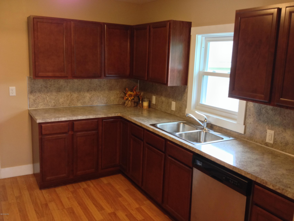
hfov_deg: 52.6
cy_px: 110
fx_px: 297
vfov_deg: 40.7
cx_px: 147
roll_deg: -2.7
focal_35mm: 35
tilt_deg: -14.1
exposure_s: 1/20
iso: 160
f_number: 2.4
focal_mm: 4.28
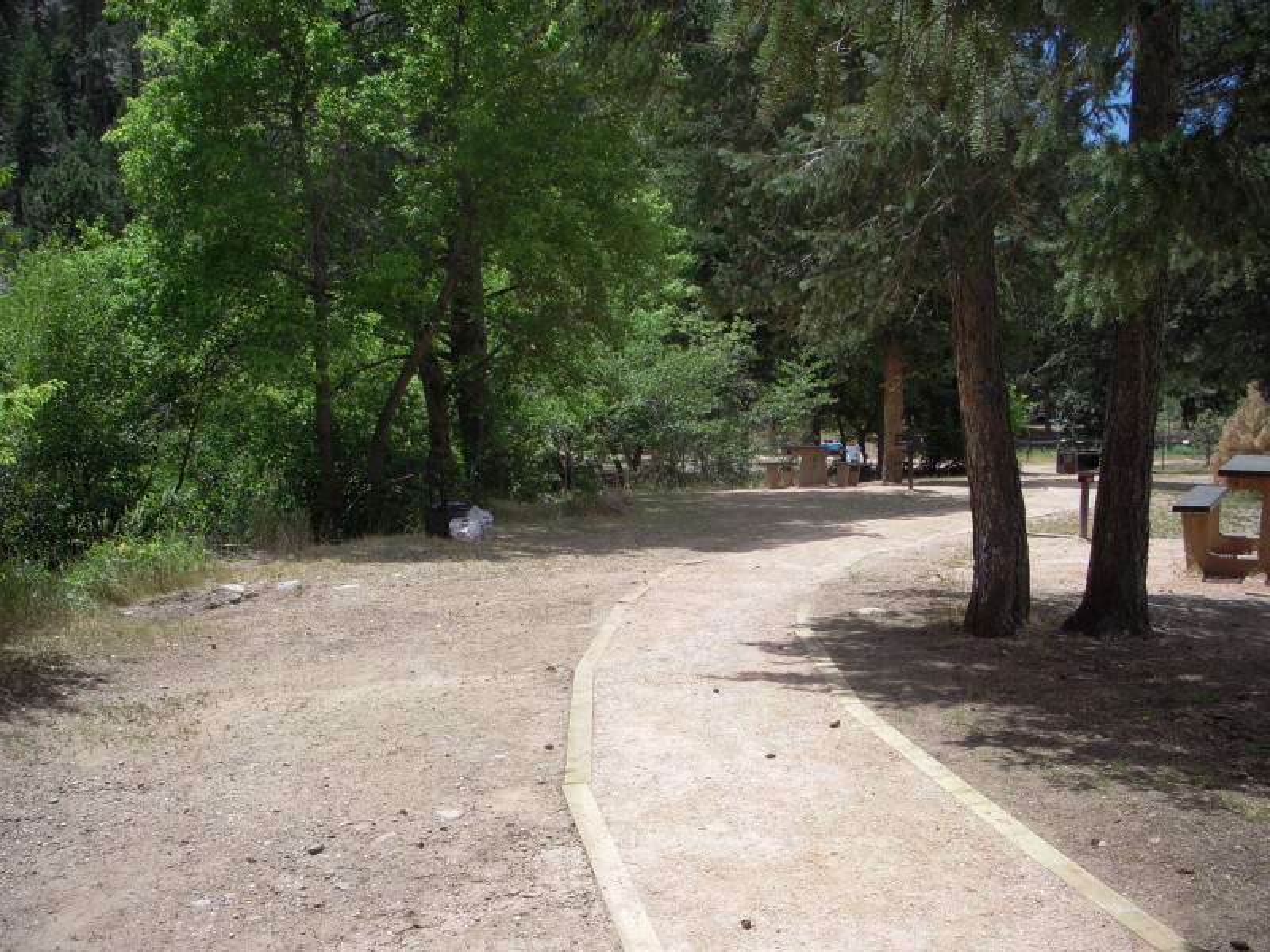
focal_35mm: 38
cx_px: 635
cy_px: 476
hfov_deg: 49.0
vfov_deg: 37.7
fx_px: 1394
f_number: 3.3
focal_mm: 6.3
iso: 100
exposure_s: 1/800
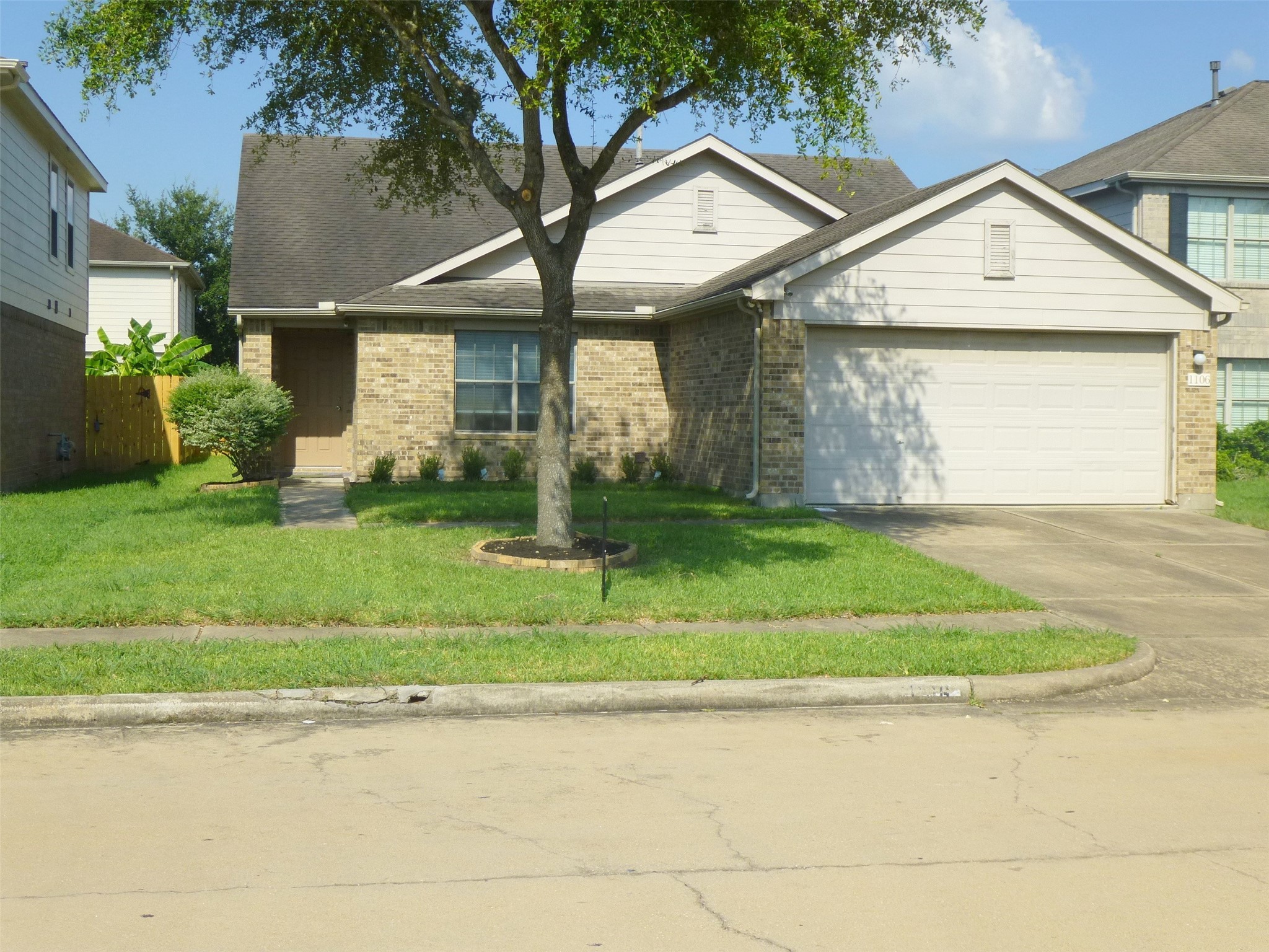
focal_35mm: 47
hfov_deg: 40.4
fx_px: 1723
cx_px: 634
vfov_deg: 30.9
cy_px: 476
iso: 100
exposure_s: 1/1000
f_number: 3.9
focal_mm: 8
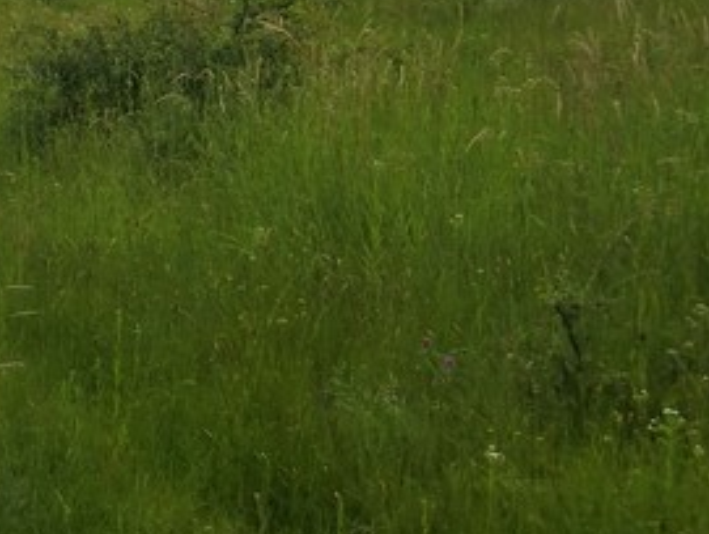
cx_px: -123
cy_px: -5
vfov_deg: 13.1
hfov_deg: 16.8
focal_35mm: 112
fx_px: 2297
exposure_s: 1/500
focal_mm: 6.66
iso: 64
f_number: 3.9
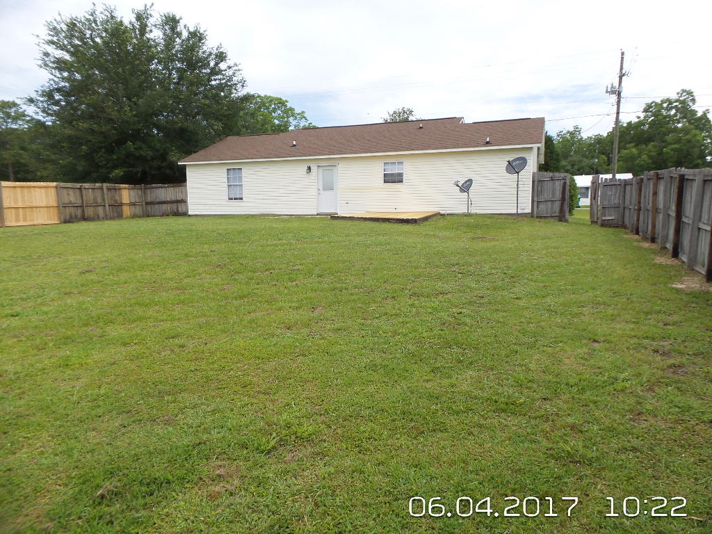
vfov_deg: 58.9
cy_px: 267
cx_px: 356
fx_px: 473
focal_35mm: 23
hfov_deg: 73.9
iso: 100
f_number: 3.5
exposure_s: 1/800
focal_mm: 4.1
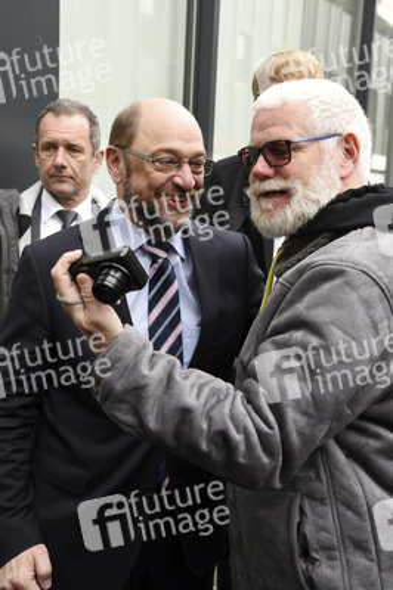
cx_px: 196
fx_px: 754
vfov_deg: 42.8
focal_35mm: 46
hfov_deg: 29.2
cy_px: 295
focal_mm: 46
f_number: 5.6
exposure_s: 1/125
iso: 200
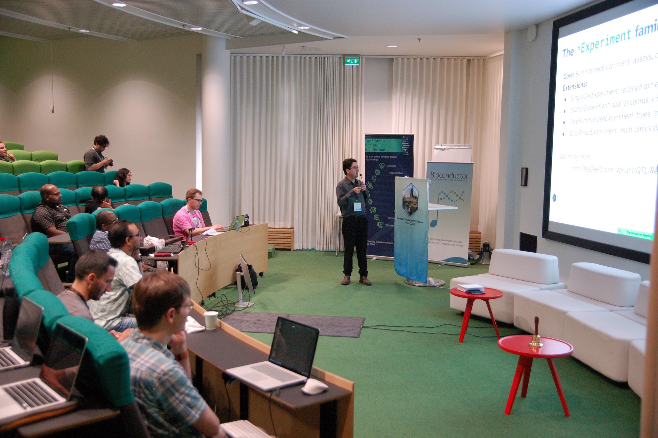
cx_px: 329
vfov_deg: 36.8
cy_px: 219
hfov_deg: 53.2
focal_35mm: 36
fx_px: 657
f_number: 3.2
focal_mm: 24
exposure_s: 1/125
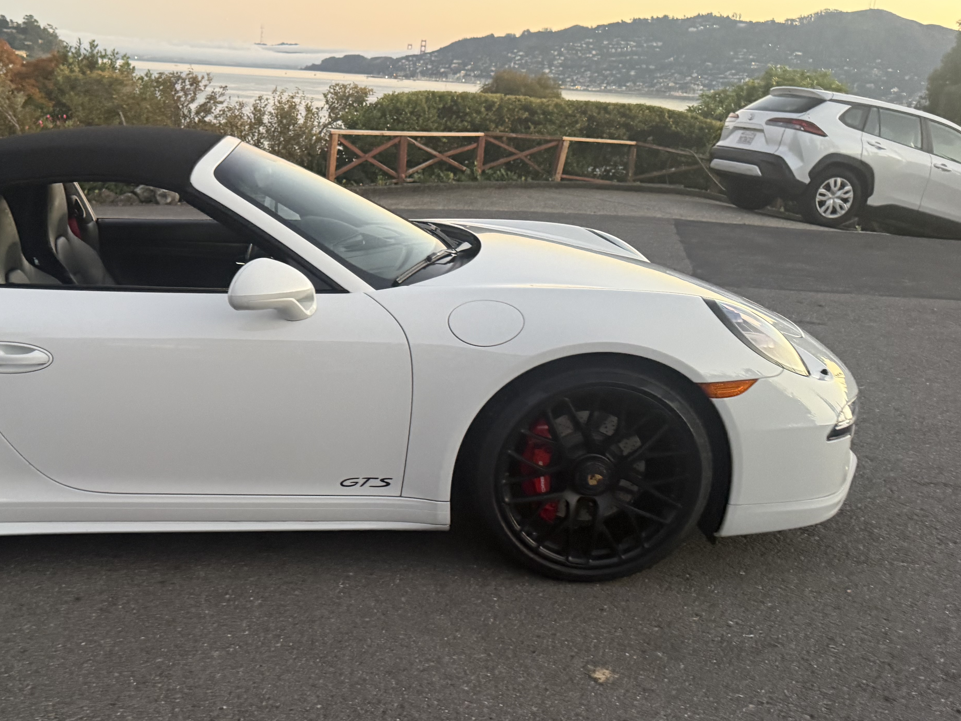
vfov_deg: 38.7
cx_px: 274
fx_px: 1027
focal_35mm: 37
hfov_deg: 48.7
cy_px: 360
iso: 400
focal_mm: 6.76
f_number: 1.78
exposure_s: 1/60
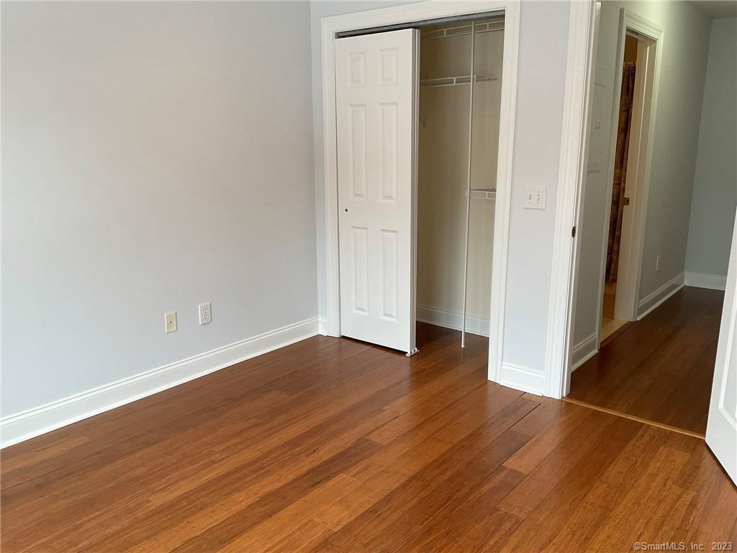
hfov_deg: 61.7
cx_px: 368
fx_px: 617
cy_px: 276
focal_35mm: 29
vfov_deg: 48.2
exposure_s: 1/120
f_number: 1.8
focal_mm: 3
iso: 50
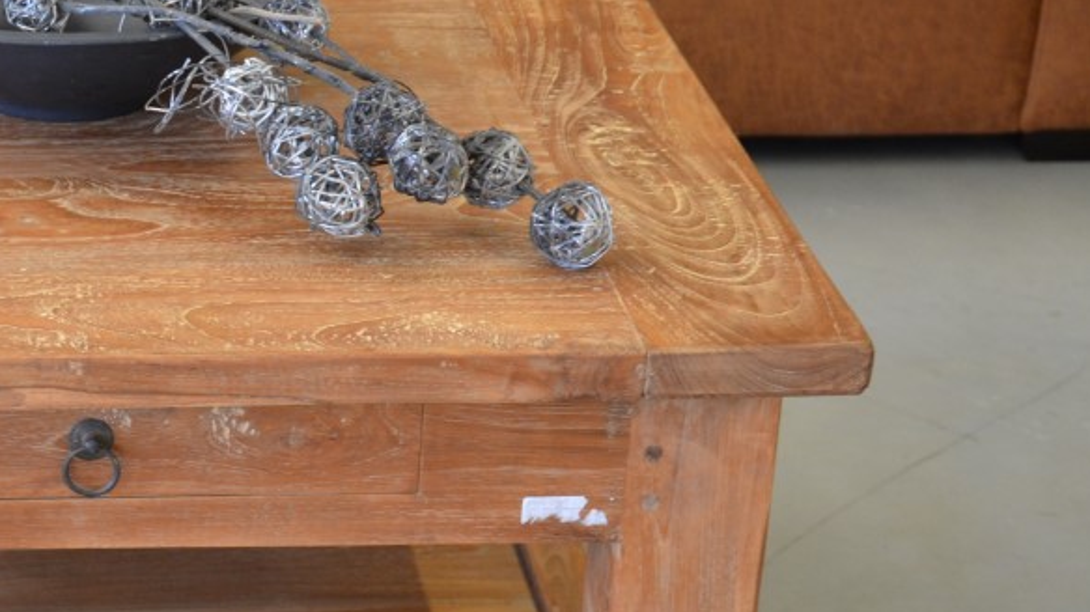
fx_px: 3150
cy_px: 444
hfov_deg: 19.2
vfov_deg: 11.1
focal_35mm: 109
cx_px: 78
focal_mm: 35
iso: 800
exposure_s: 1/30
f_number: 4.5
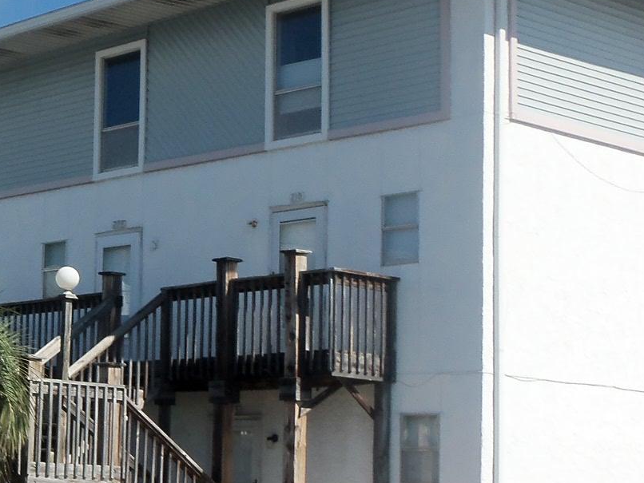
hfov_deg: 19.4
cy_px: 283
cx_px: -170
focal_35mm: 94
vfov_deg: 15.7
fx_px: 1749
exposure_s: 1/160
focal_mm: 6.7
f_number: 9.2
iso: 64
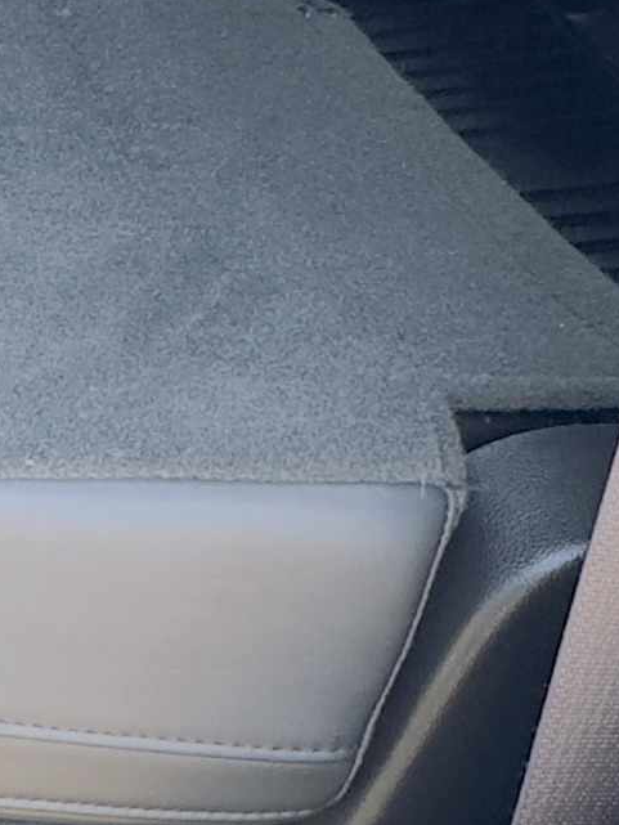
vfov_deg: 21.2
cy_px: -77
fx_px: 2097
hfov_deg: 15.5
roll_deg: +2.7
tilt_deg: -19.7
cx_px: -304
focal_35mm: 88
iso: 80
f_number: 2.2
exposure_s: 1/99
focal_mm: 2.22
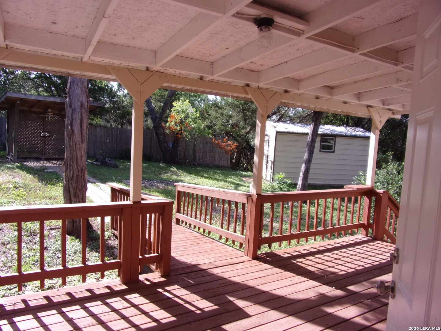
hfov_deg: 71.6
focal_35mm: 24
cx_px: 220
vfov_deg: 56.8
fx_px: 306
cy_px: 166
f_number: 3.3
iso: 80
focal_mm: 4.3
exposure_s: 1/320
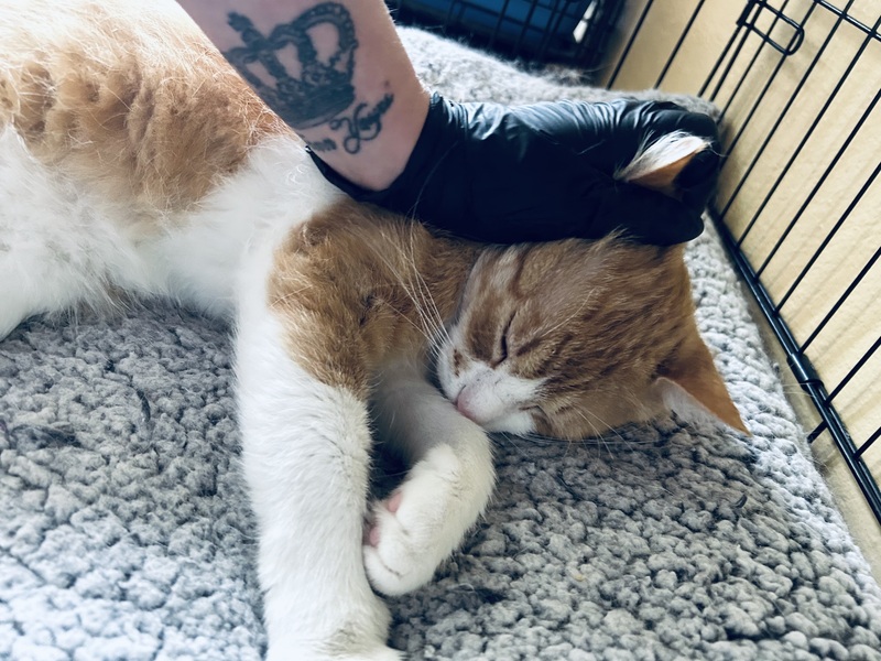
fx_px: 662
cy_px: 330
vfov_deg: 53.1
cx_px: 440
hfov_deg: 67.3
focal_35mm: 26
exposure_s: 1/60
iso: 400
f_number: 1.5
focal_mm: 5.7
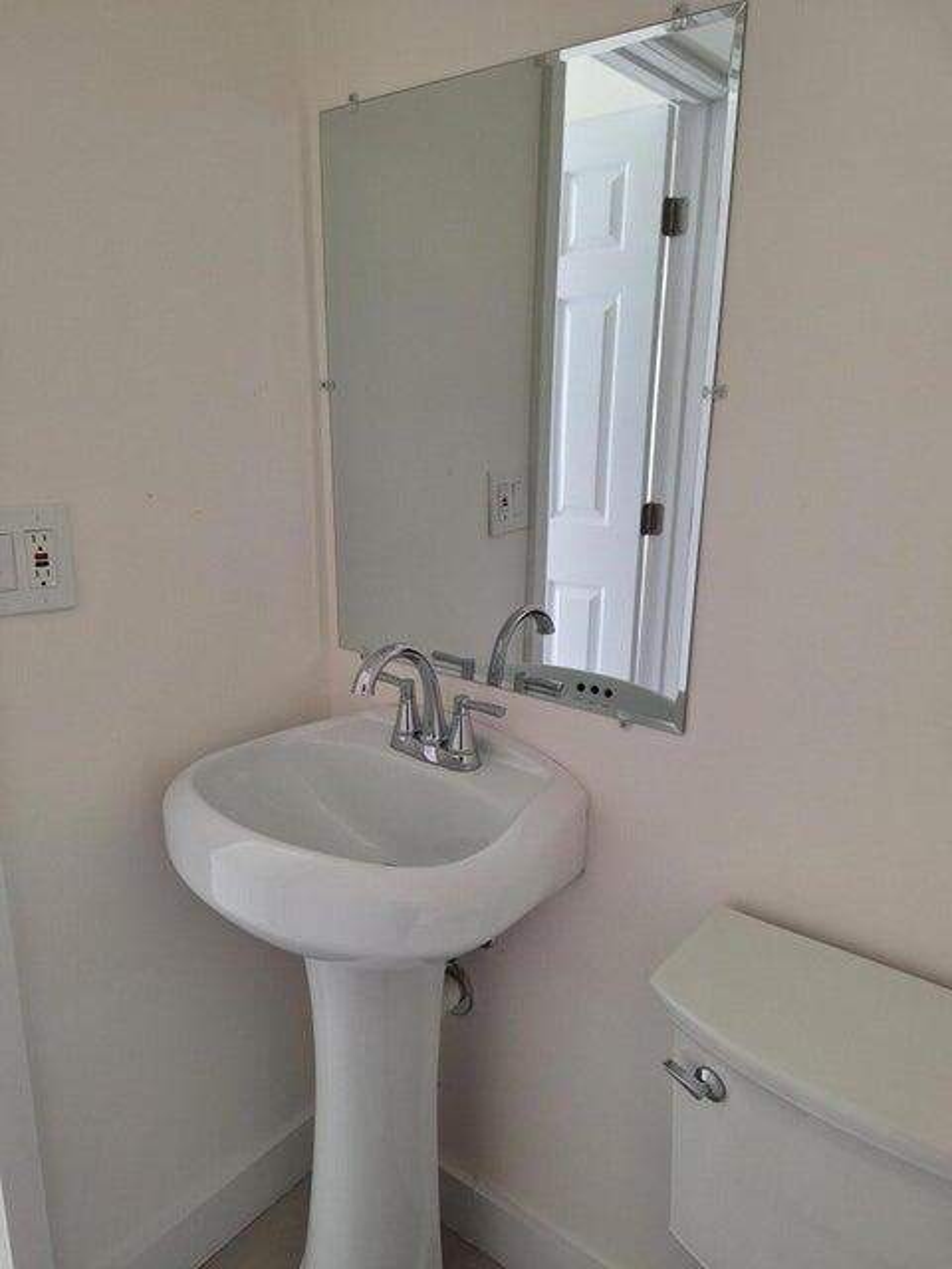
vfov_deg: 73.9
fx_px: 843
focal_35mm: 23
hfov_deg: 58.9
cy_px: 634
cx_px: 476
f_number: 1.8
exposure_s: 1/40
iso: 64
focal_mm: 5.54
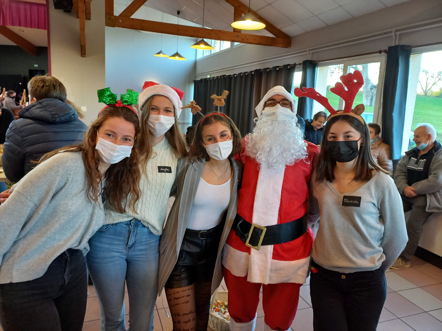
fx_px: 319
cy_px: 166
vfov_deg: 54.9
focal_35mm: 25
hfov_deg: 69.4
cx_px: 221
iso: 320
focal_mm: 4.65
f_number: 1.8
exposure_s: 1/33
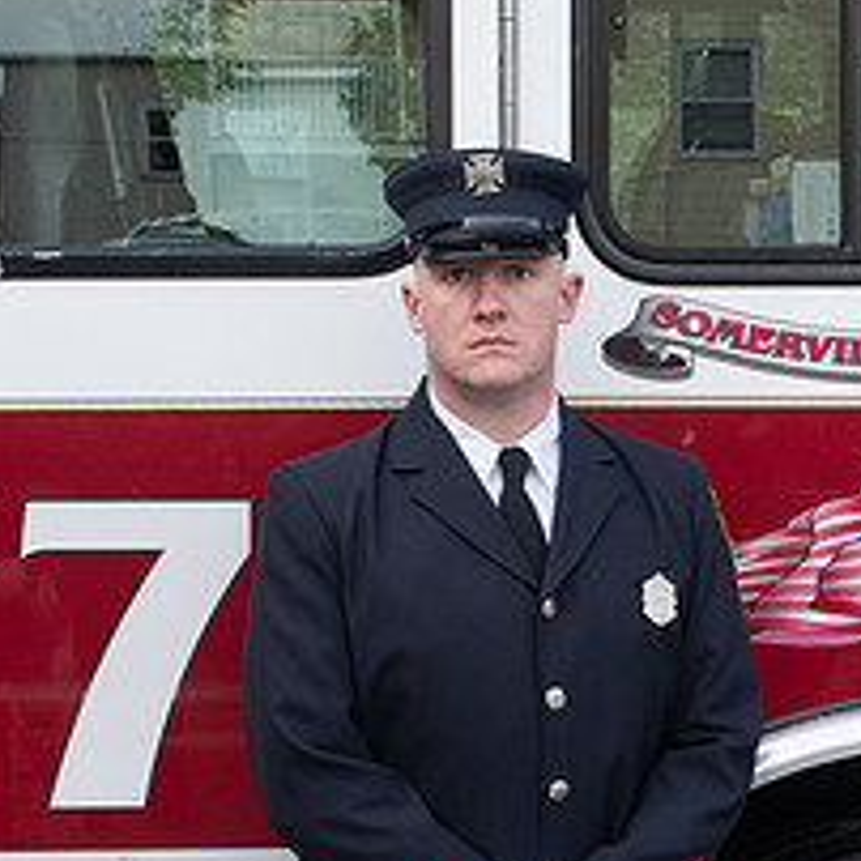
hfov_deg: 18.2
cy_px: 496
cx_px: 641
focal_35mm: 95
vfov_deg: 18.3
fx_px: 2673
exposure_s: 1/200
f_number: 9
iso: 640
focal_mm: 24
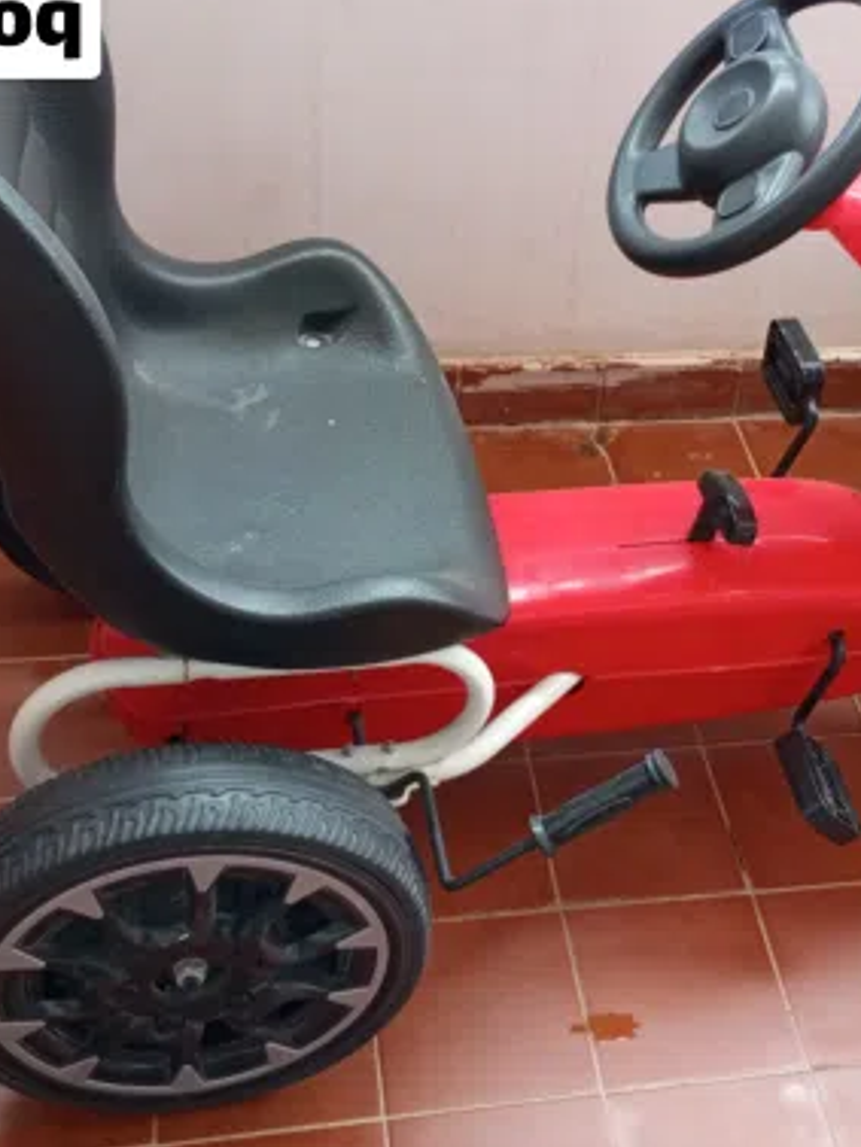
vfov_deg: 47.8
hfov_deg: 36.5
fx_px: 1293
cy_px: 517
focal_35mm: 39
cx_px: 560
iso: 240
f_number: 1.6
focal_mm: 4.15
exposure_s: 1/100
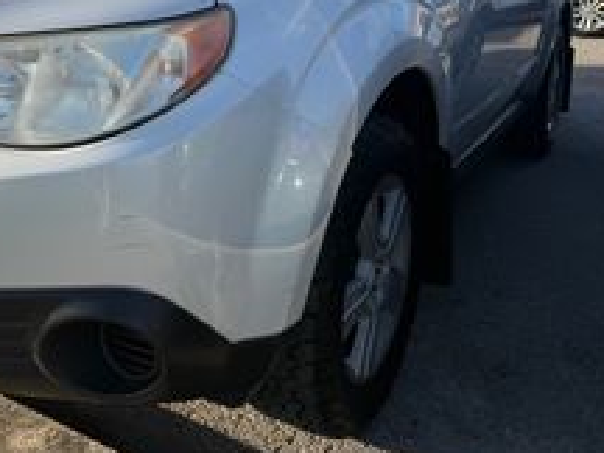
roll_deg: +1.5
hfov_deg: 44.4
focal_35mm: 40
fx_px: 698
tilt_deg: -10.2
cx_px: 115
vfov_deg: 35.0
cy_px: 98
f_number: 1.78
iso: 80
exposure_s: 1/2611
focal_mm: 6.76
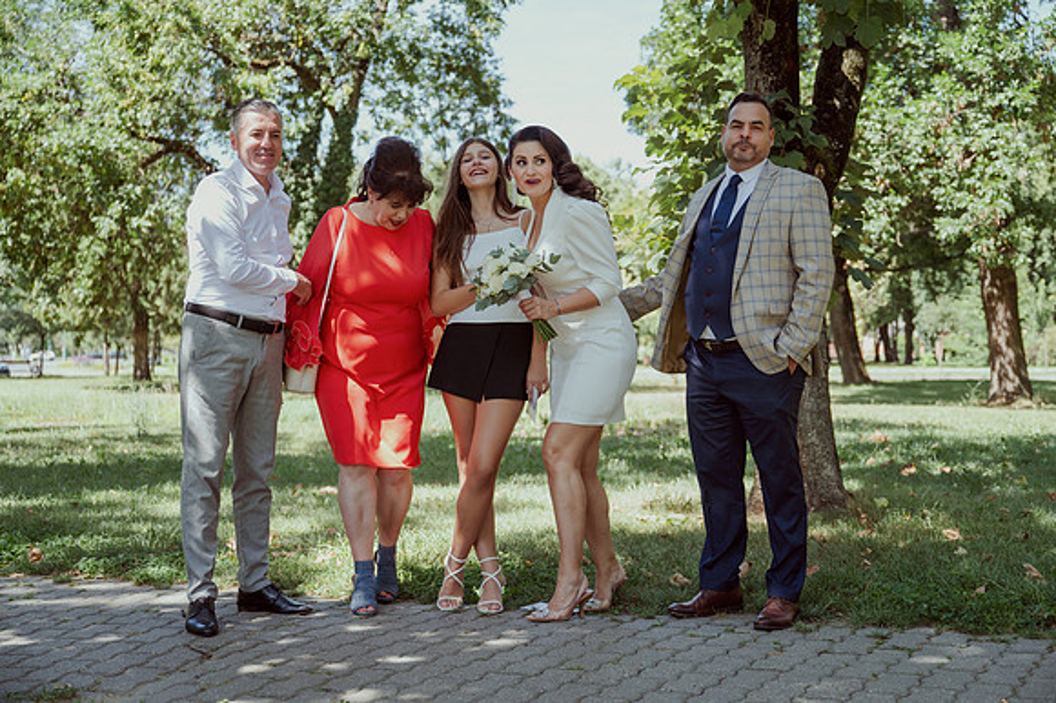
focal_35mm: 44
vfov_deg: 30.5
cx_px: 528
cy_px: 352
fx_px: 1290
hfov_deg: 44.5
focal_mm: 44
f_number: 2.8
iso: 250
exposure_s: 1/500
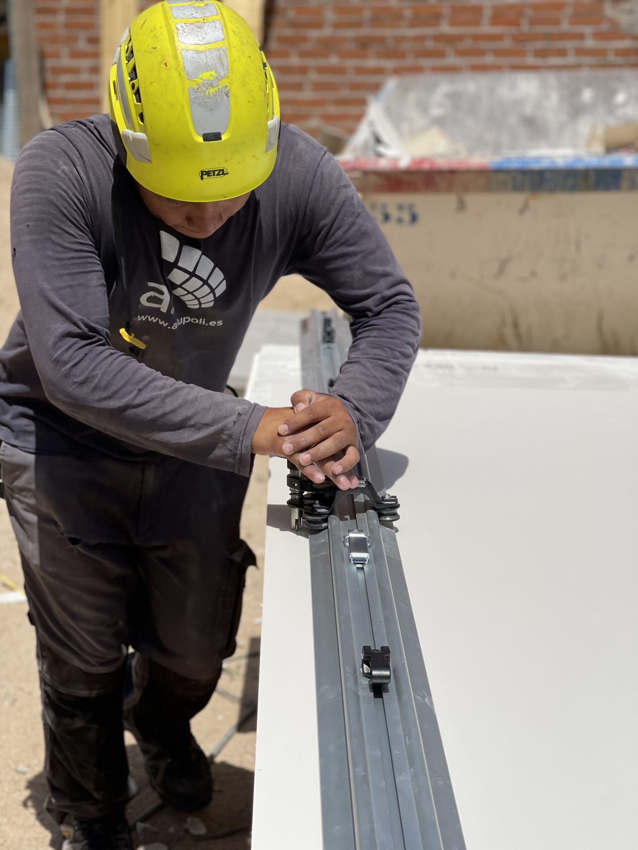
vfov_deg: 30.3
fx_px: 1573
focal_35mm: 64
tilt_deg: -12.0
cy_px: 425
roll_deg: +3.2
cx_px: 319
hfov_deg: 22.9
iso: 20
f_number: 2.2
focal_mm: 7.5
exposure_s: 1/2732
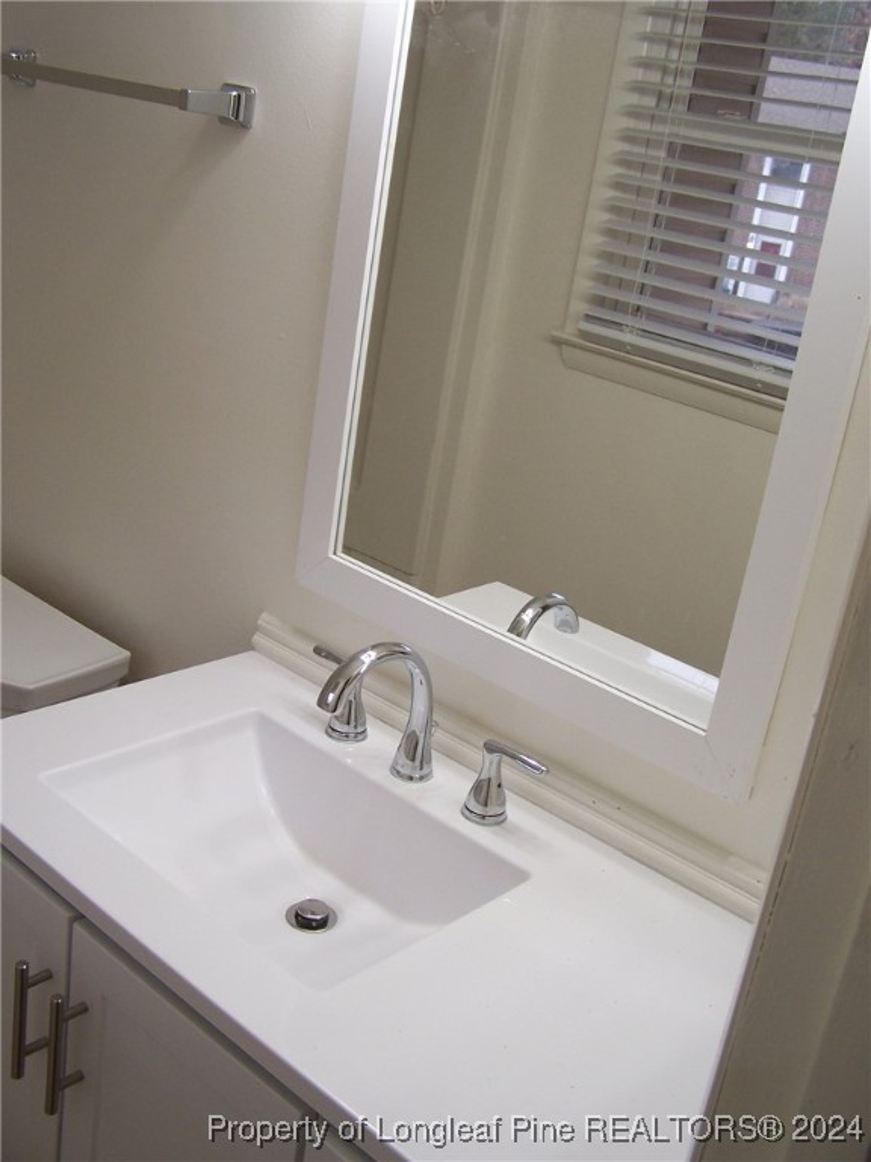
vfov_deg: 49.0
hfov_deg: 37.7
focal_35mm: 38
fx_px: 1275
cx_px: 436
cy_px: 581
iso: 80
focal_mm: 6.3
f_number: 2.8
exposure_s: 1/60
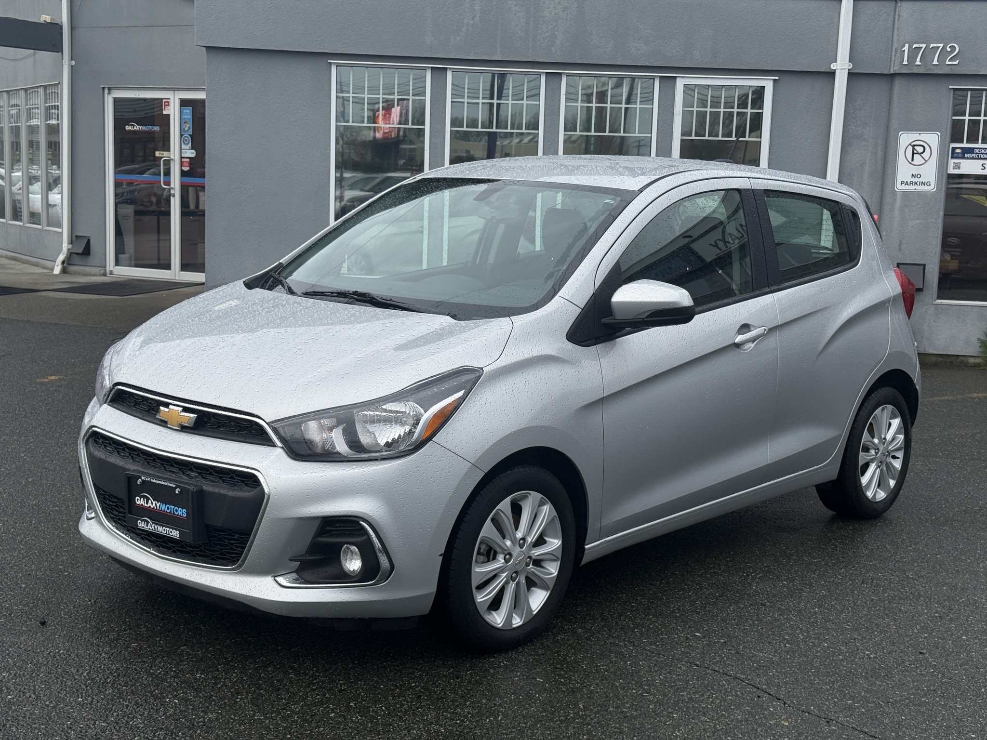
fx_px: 1369
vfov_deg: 30.3
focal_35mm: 48
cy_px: 370
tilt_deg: -7.2
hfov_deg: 39.7
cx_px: 494
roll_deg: -1.7
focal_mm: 6.76
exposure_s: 1/1133
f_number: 1.78
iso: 64
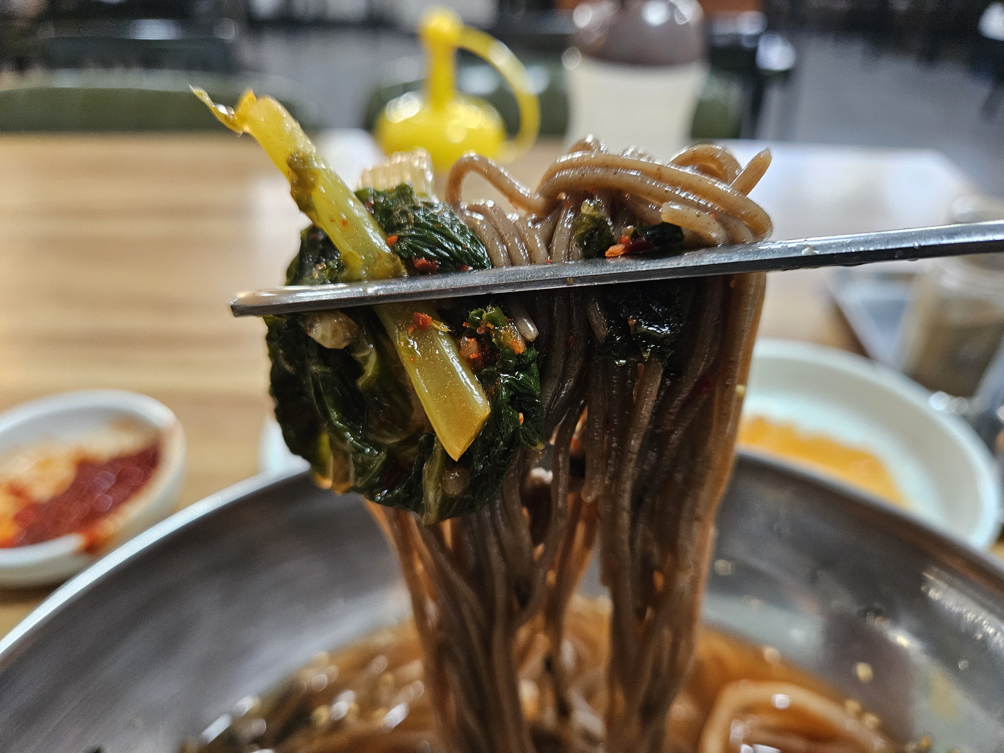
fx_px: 667
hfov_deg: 73.9
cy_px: 376
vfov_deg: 58.9
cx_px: 502
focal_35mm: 23
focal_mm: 5.4
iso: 400
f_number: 1.8
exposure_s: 1/120
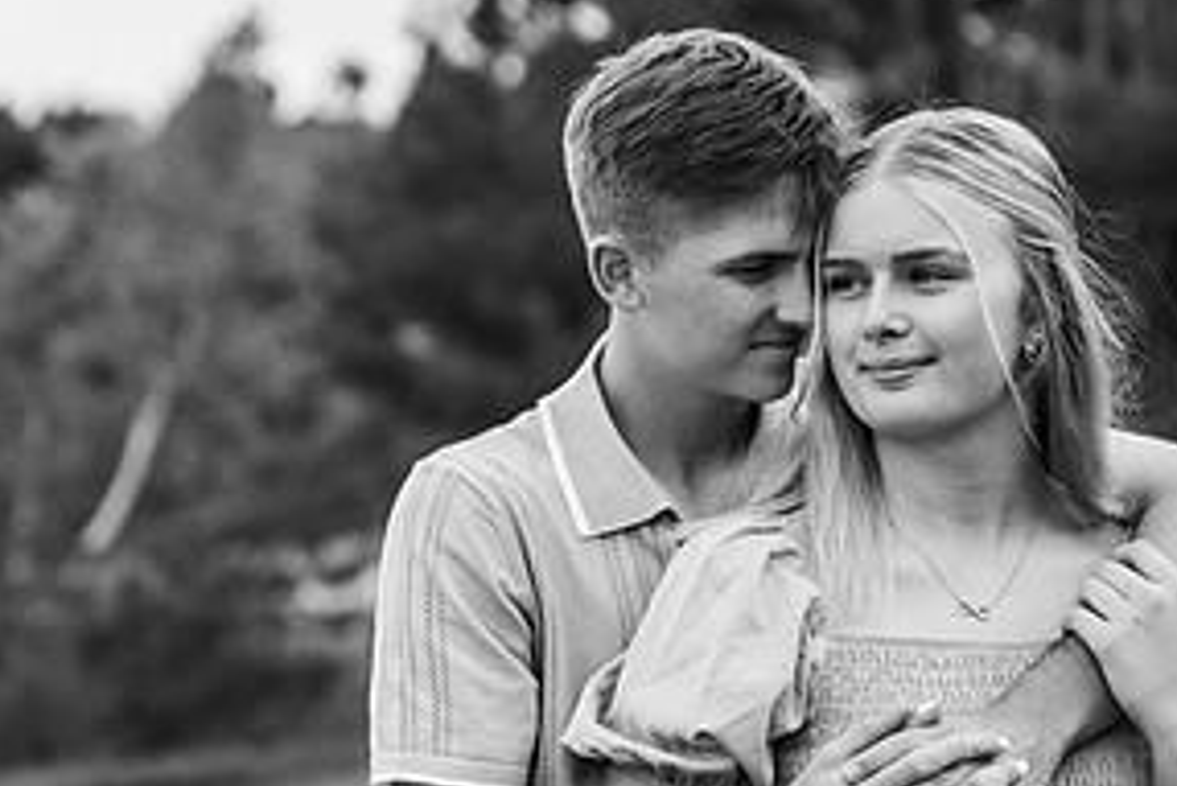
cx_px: 428
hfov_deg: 14.4
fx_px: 4645
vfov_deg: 9.7
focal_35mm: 142
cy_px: 500
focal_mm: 70
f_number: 2.8
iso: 320
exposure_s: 1/1000
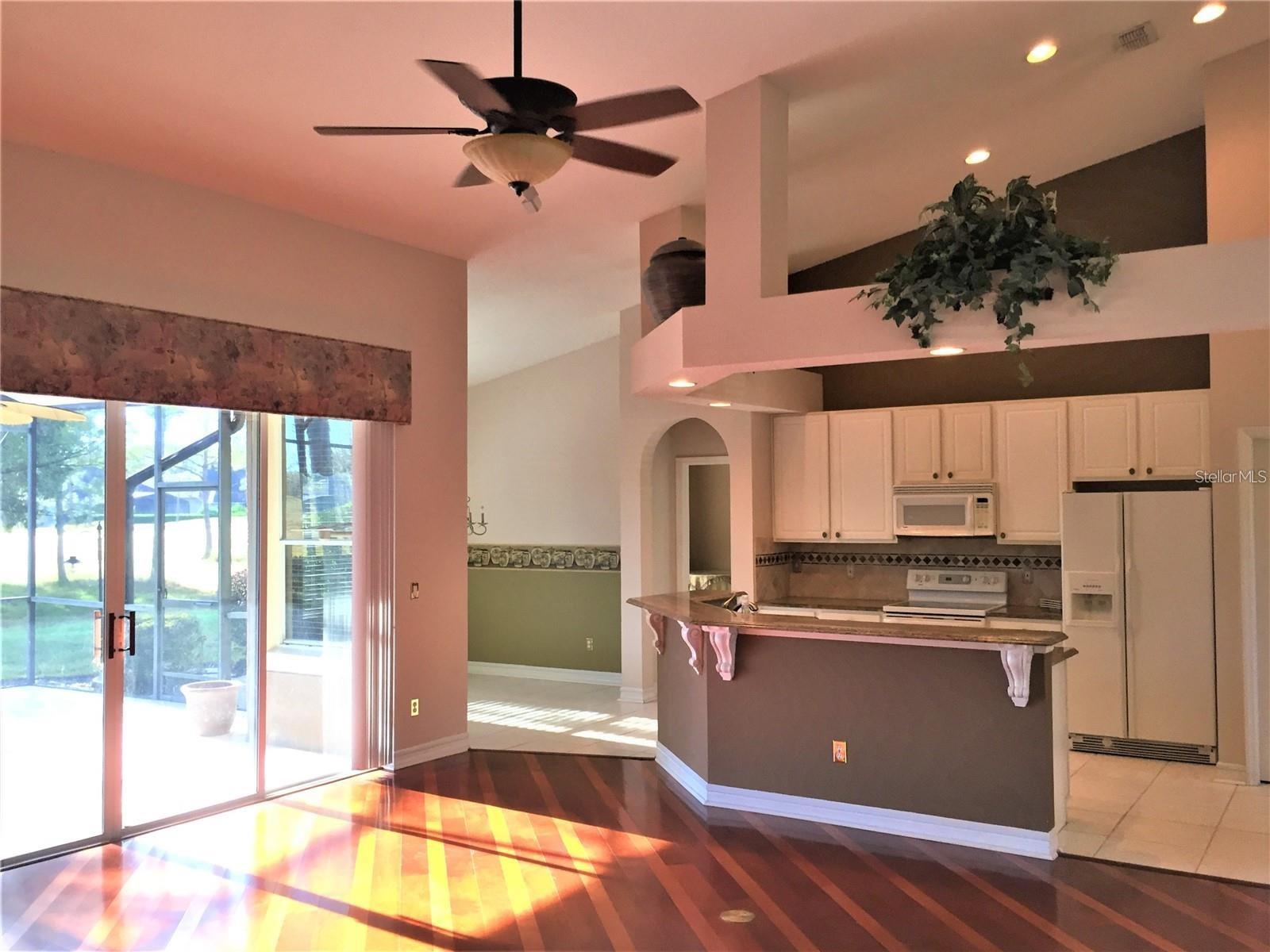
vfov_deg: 48.2
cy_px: 476
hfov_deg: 61.7
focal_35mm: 29
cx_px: 635
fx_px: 1064
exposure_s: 1/30
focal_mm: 4.15
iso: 32
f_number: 2.2
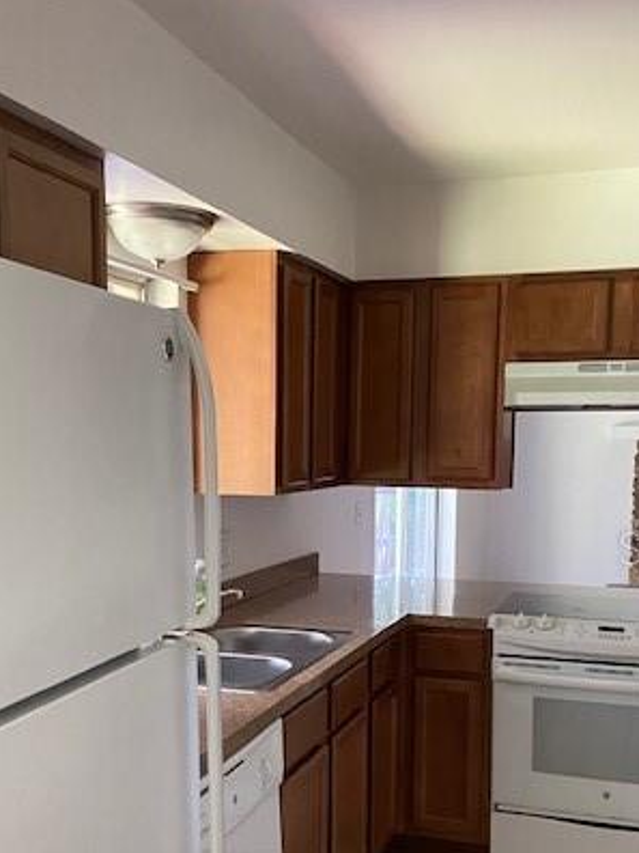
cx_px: 306
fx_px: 1034
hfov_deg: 34.3
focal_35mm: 42
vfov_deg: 44.3
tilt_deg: -5.5
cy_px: 547
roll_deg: -0.1
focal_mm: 4.25
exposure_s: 1/60
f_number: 1.8
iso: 400
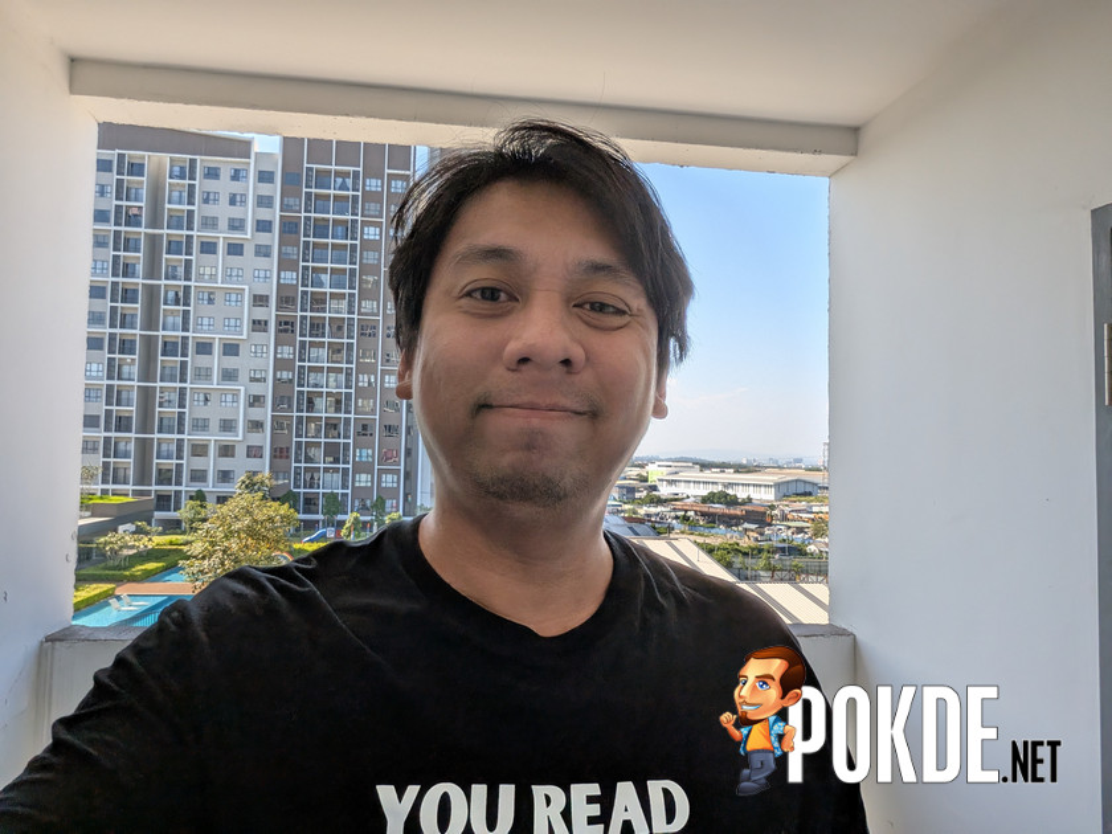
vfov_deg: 56.8
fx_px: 771
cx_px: 556
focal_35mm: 24
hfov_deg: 71.6
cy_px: 417
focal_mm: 2.38
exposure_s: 1/452
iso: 28
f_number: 2.2
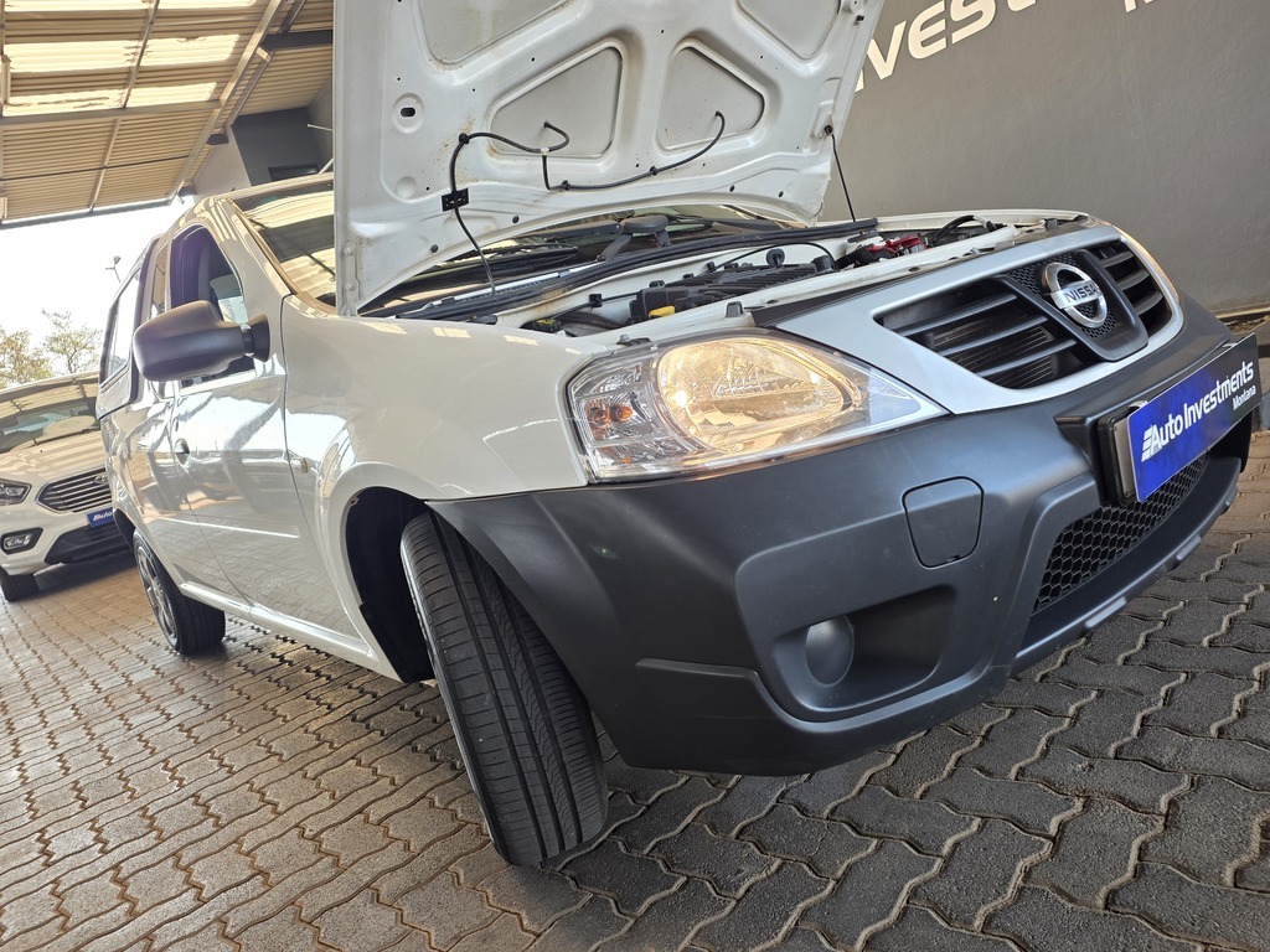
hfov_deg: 73.9
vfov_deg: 58.9
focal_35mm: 23
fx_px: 844
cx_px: 635
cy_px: 476
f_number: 1.7
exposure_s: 1/180
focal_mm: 6.25
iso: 100
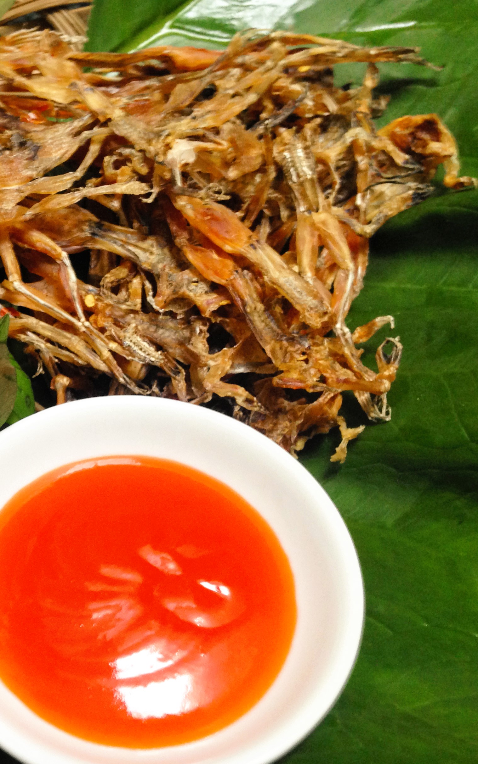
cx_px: 15
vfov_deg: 42.6
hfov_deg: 26.2
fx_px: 980
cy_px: 382
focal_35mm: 47
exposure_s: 1/20
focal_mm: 4.12
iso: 125
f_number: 2.4
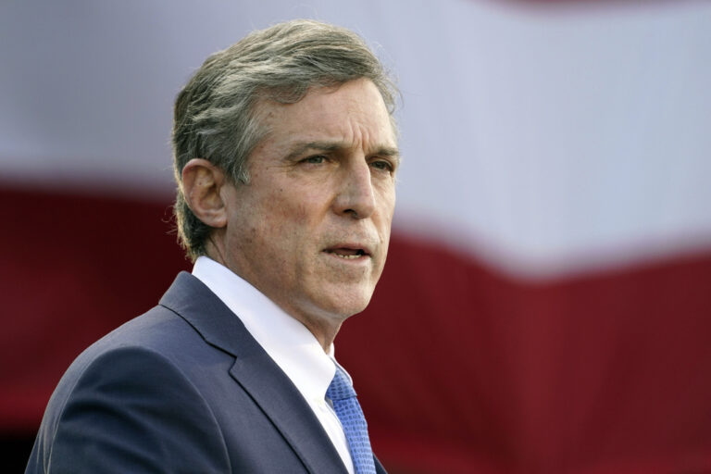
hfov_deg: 5.4
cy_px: 237
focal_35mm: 382
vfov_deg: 3.6
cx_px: 356
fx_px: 7544
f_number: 5.6
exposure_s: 1/1000
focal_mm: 382
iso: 1000
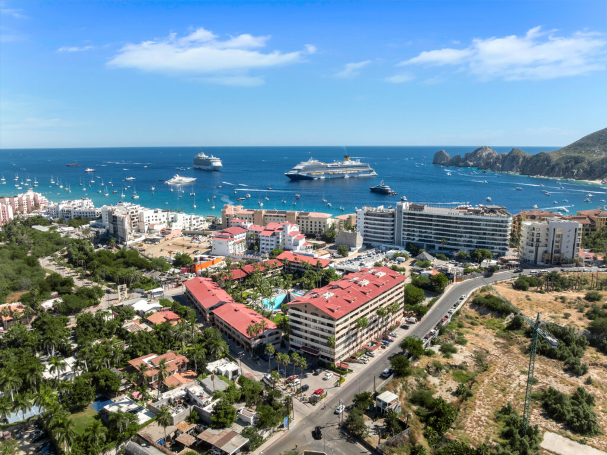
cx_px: 304
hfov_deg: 71.6
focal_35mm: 24
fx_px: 421
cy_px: 228
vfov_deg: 56.8
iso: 100
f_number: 8
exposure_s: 1/120
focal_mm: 12.29
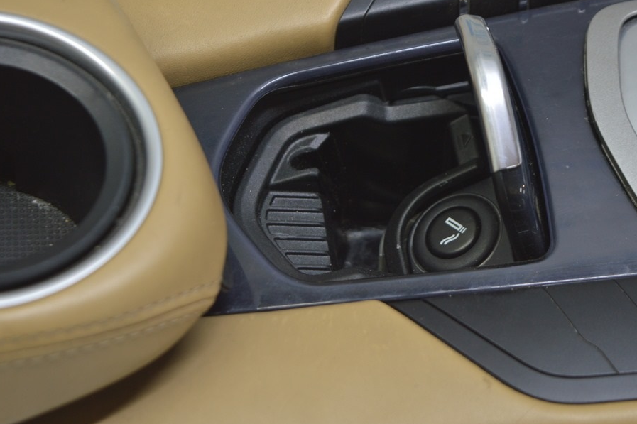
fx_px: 1574
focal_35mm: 89
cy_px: 188
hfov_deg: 22.9
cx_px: 334
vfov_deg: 15.3
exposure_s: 1/20
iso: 400
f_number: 5.6
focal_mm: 52
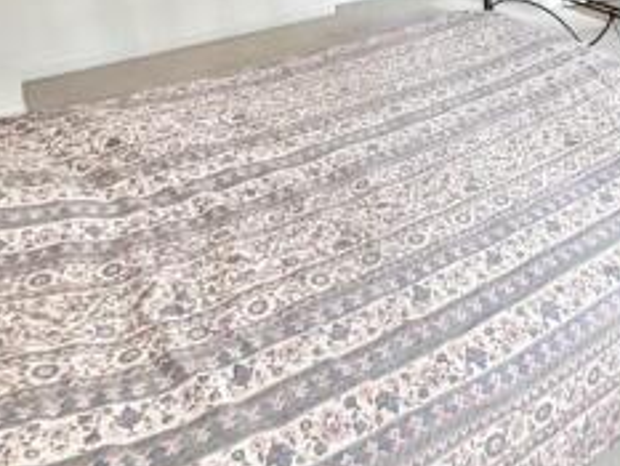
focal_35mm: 35
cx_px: 499
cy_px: 12
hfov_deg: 49.4
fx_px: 627
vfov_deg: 37.0
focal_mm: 2.22
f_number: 2.2
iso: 400
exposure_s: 1/60
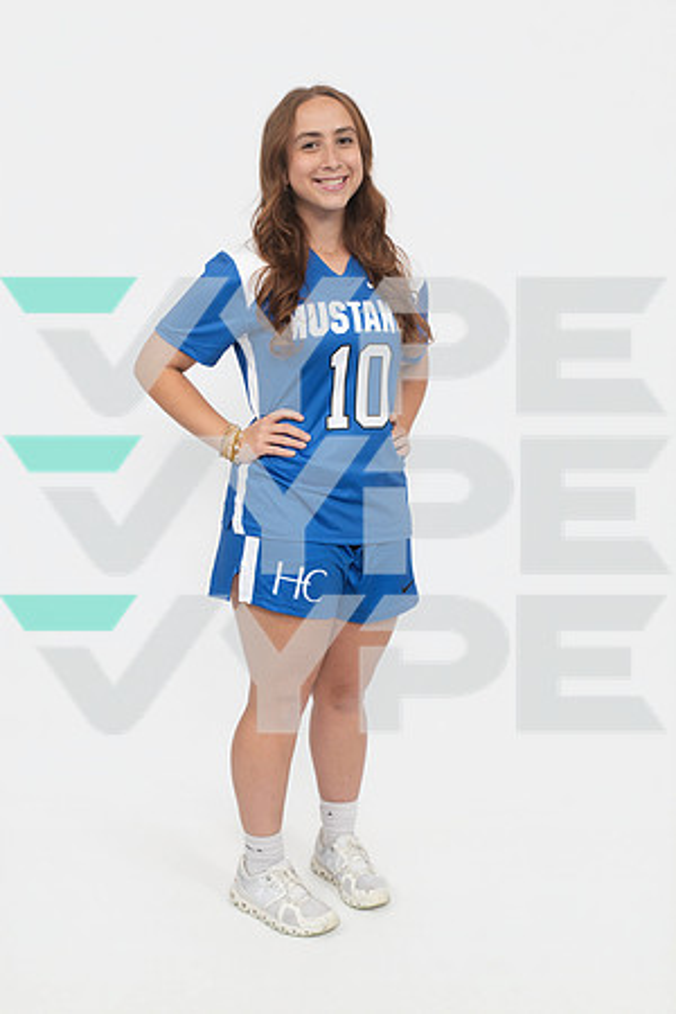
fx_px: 1183
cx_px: 338
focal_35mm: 42
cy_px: 507
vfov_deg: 46.4
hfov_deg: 31.9
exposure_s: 1/250
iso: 320
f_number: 8
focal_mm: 42
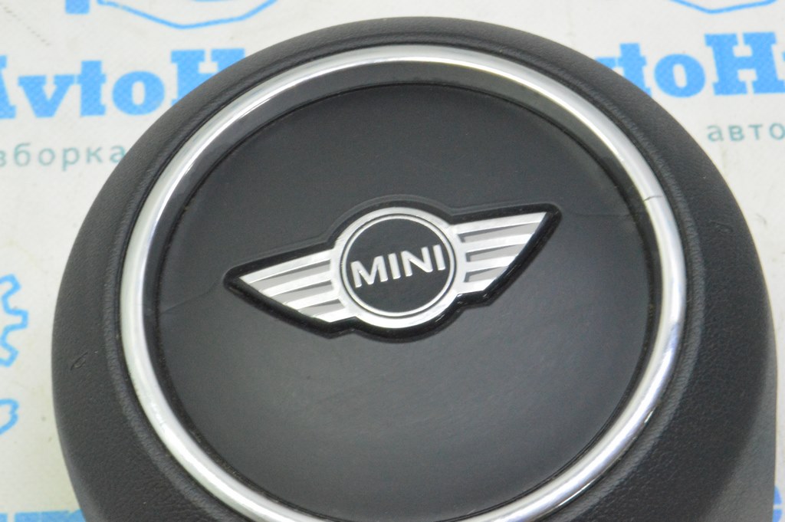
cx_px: 392
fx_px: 1699
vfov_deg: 17.5
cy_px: 261
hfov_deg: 26.0
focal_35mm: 78
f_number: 20
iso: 6400
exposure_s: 1/20
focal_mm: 52
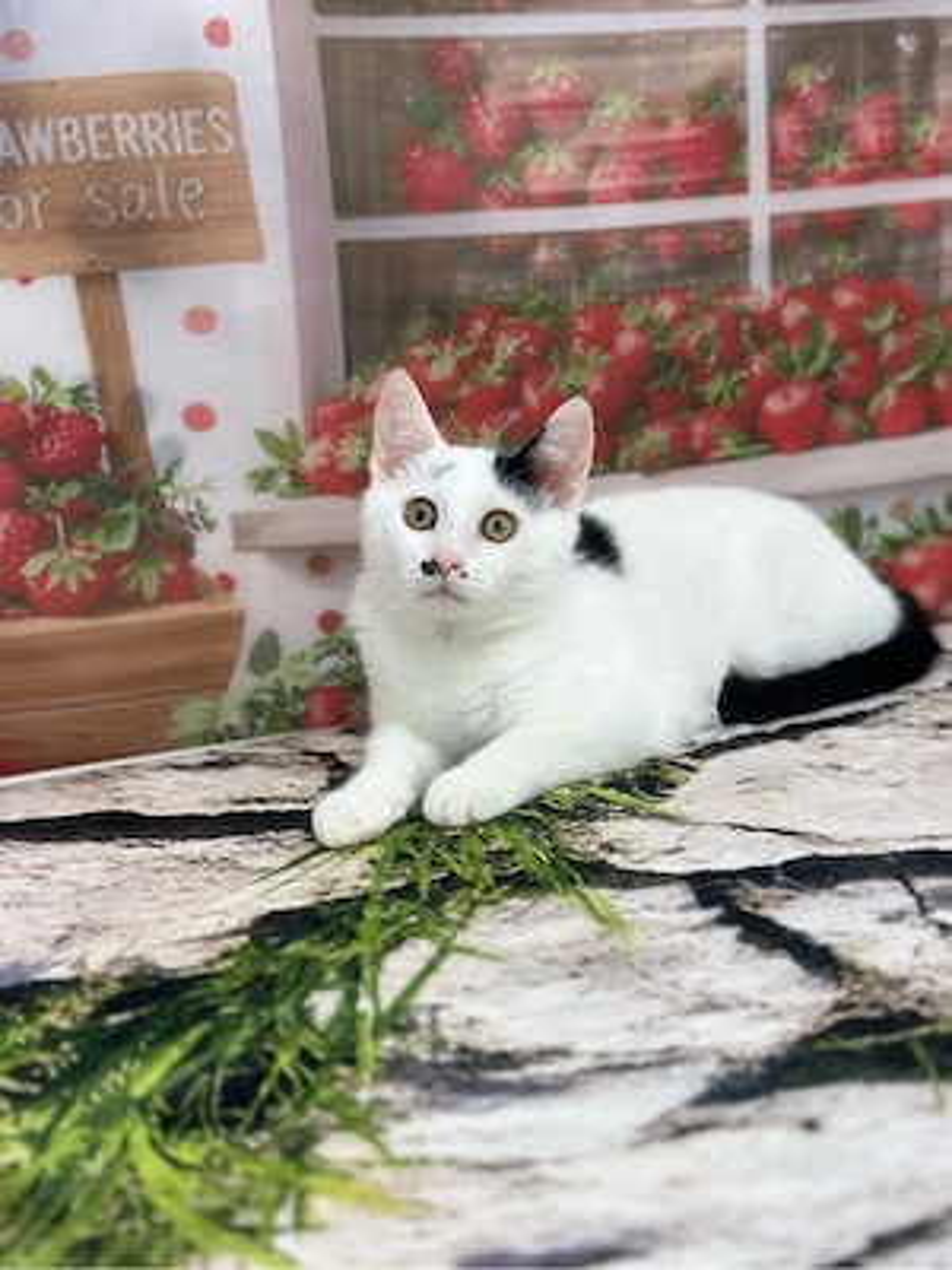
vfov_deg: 39.7
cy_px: 635
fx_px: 1760
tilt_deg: -12.8
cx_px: 476
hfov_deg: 30.3
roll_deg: +2.0
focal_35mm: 48
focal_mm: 6.86
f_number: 1.78
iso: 80
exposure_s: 1/100
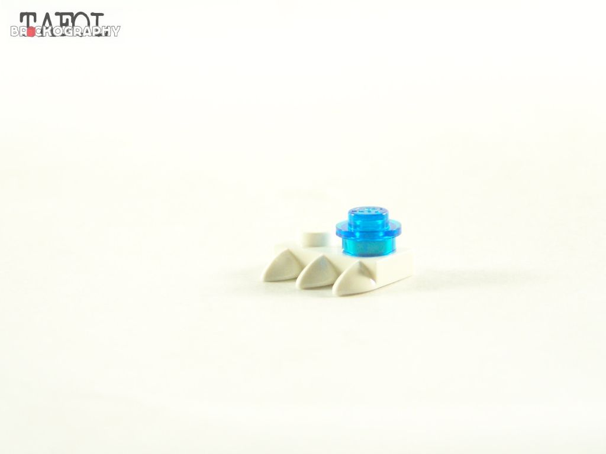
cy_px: 227
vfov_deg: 18.0
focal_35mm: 82
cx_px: 303
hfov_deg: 23.8
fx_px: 1436
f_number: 3.2
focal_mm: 13.7
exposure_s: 1/60
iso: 400
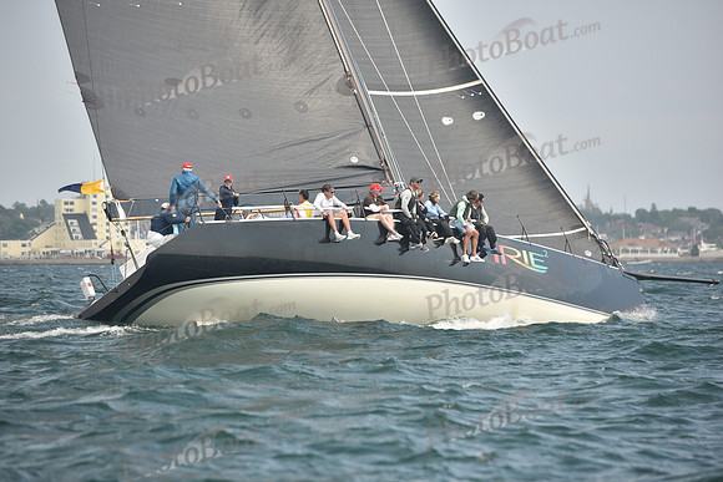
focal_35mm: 195
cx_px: 362
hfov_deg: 10.5
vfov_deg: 7.0
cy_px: 241
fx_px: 3917
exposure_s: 1/640
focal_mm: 195
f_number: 4.5
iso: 250
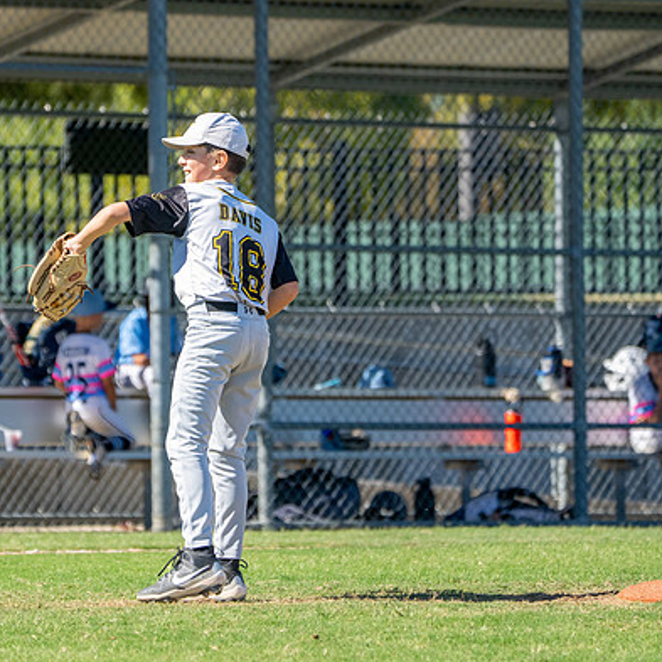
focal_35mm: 438
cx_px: 216
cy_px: 311
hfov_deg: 4.0
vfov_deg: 4.0
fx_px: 9477
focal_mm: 235
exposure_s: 1/2000
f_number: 5.6
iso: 640
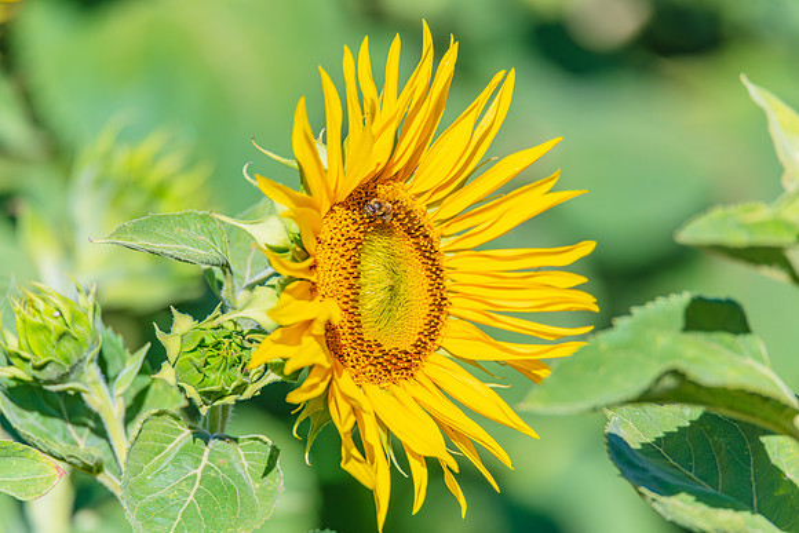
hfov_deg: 3.7
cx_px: 400
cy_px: 266
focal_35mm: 550
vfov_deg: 2.5
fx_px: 12209
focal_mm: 550
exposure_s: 1/4000
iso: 800
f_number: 6.3
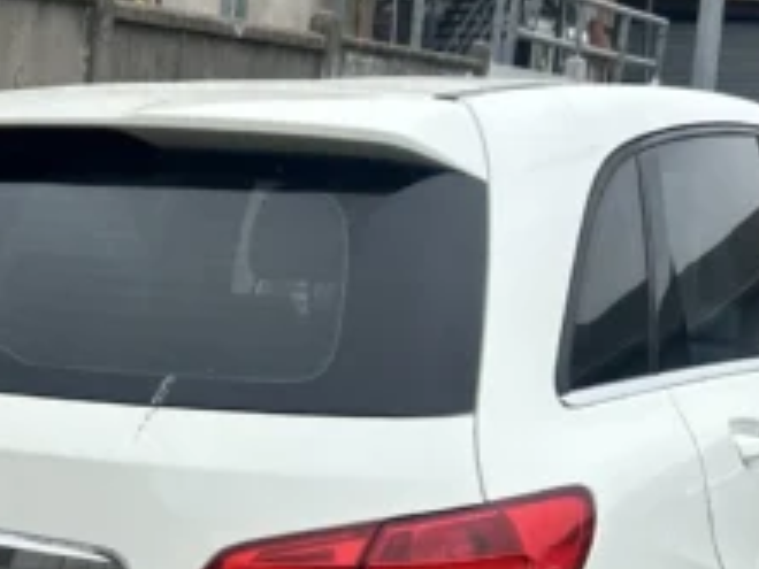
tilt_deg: -13.5
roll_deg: -0.7
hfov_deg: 27.0
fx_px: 1557
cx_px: 176
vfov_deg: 19.9
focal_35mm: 71
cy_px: 603
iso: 50
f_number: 1.5
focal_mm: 5.7
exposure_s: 1/1597
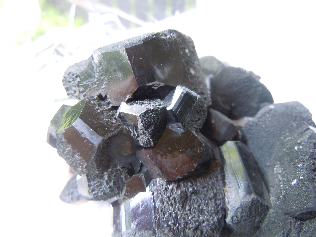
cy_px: 118
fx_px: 274
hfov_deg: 60.0
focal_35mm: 30
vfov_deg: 46.8
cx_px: 158
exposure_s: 1/40
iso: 400
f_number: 3.5
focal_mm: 5.4
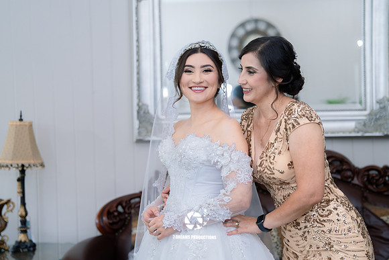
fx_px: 581
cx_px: 203
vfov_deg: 25.2
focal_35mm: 54
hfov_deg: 37.0
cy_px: 130
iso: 640
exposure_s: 1/200
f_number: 2
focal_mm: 50
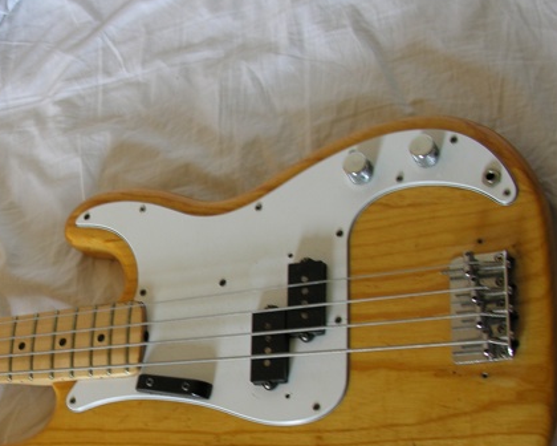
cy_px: 344
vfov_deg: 23.2
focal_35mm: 65
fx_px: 1072
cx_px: 65
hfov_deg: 28.1
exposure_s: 1/3.8
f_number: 2.8
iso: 57
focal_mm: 8.9
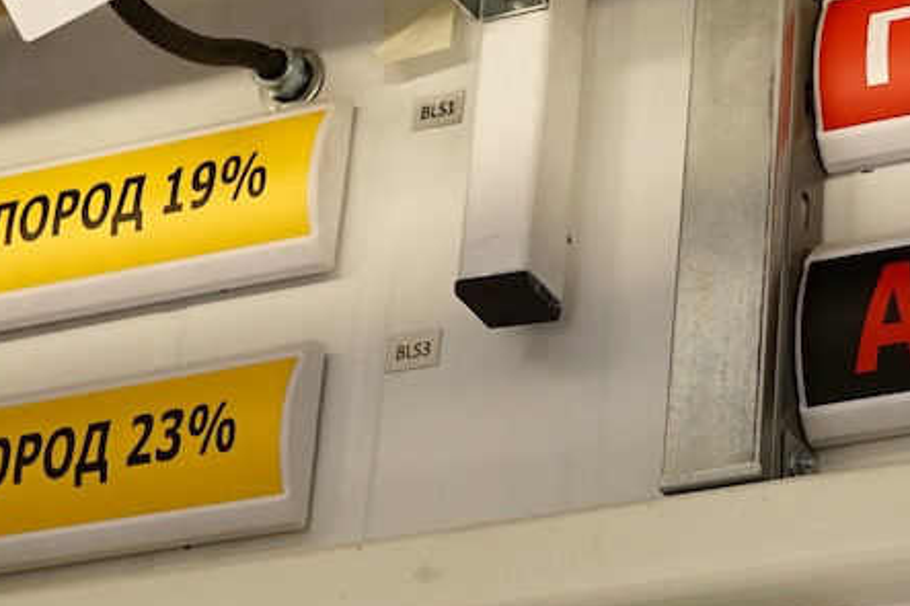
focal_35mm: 130
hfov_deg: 15.7
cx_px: 663
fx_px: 3285
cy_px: 282
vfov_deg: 10.5
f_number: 3.2
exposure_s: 1/160
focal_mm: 24
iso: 500
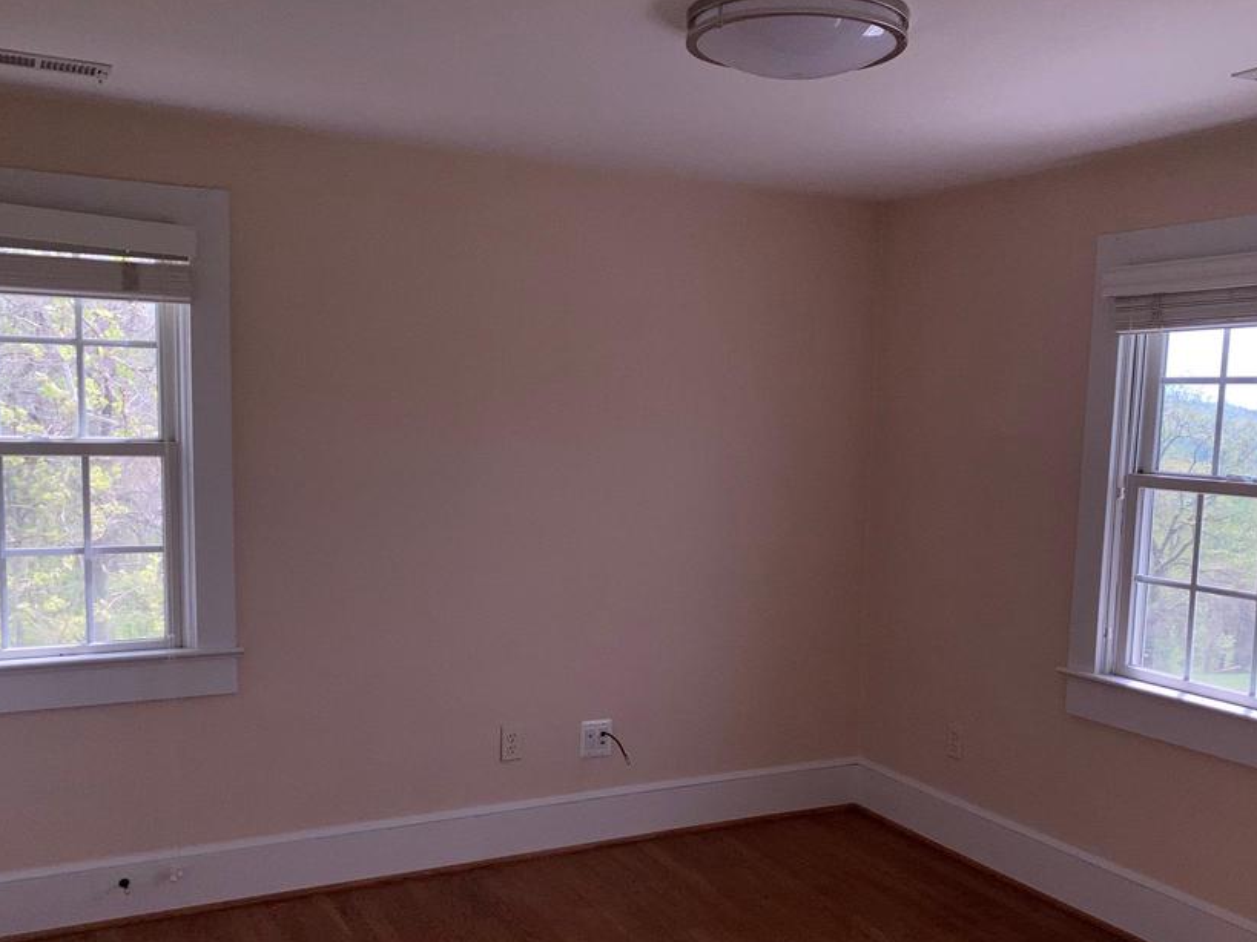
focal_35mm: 35
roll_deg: -1.4
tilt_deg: -8.4
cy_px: 574
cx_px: 649
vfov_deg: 40.5
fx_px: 1271
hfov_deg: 52.6
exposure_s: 1/505
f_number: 1.8
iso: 20
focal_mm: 3.99
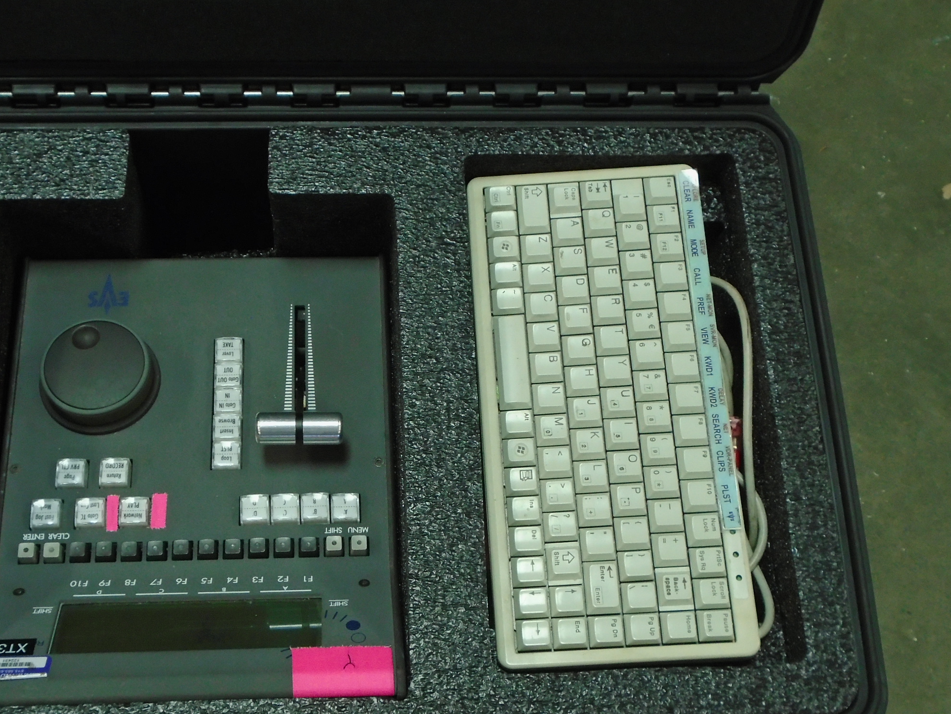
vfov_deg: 30.9
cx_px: 407
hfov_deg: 40.3
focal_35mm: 47
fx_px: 1291
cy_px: 401
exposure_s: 1/30
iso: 250
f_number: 3.8
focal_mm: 6.4
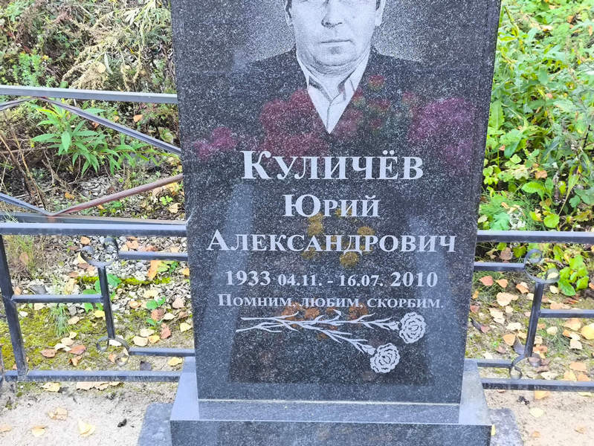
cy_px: 223
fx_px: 858
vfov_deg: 29.1
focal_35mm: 50
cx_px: 297
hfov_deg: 38.2
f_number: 1.7
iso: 100
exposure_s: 1/50
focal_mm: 4.71
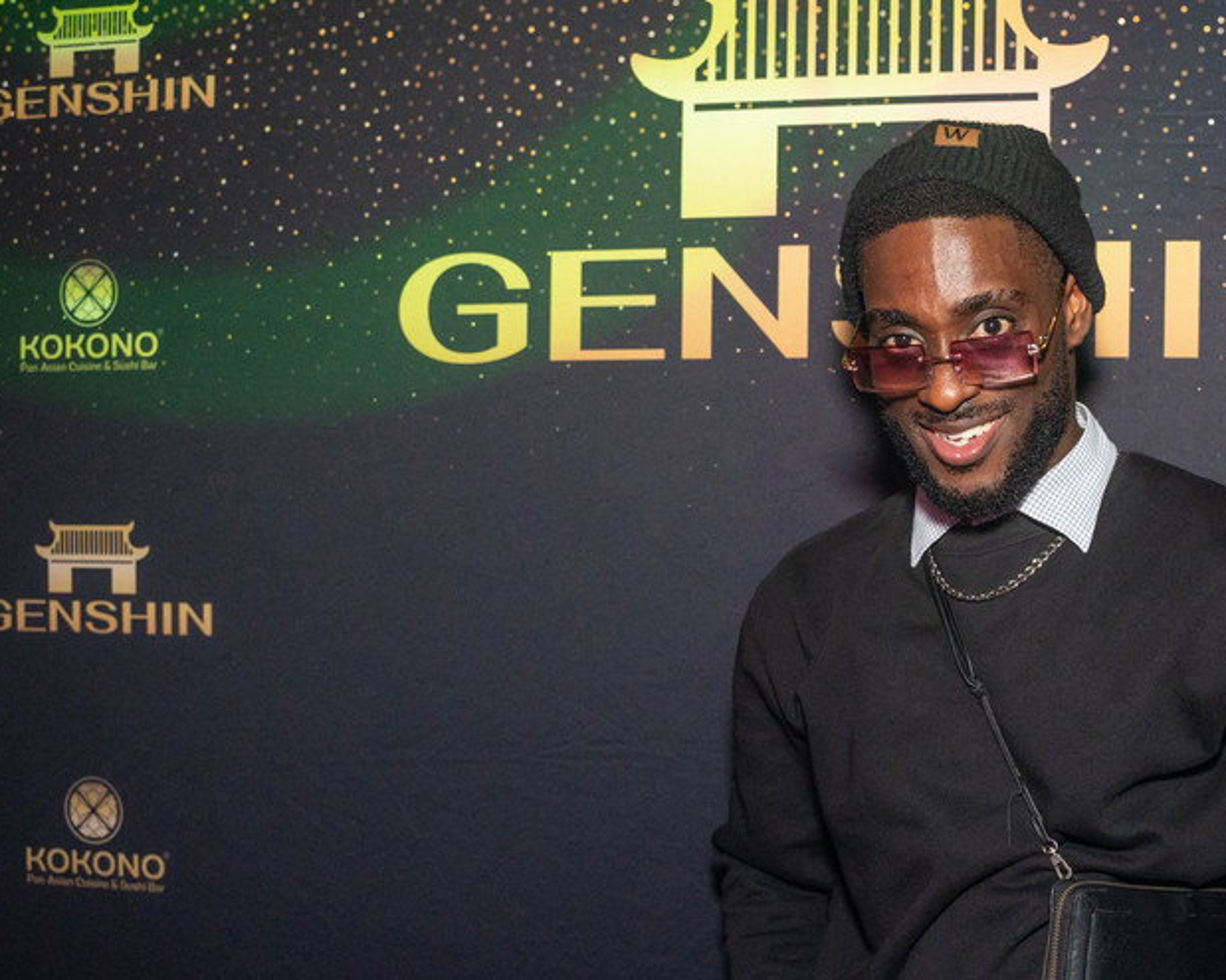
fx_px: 1778
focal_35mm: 49
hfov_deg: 37.0
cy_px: 676
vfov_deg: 30.5
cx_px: 943
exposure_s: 1/125
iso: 1250
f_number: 2.8
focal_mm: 24
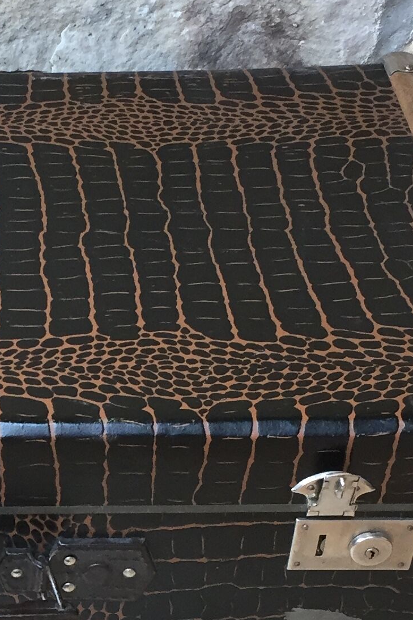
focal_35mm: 90
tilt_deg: -41.8
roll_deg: +3.2
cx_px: -75
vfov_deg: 22.5
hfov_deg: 14.7
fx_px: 1549
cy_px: 421
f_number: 2.2
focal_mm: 4.15
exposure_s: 1/33
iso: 50
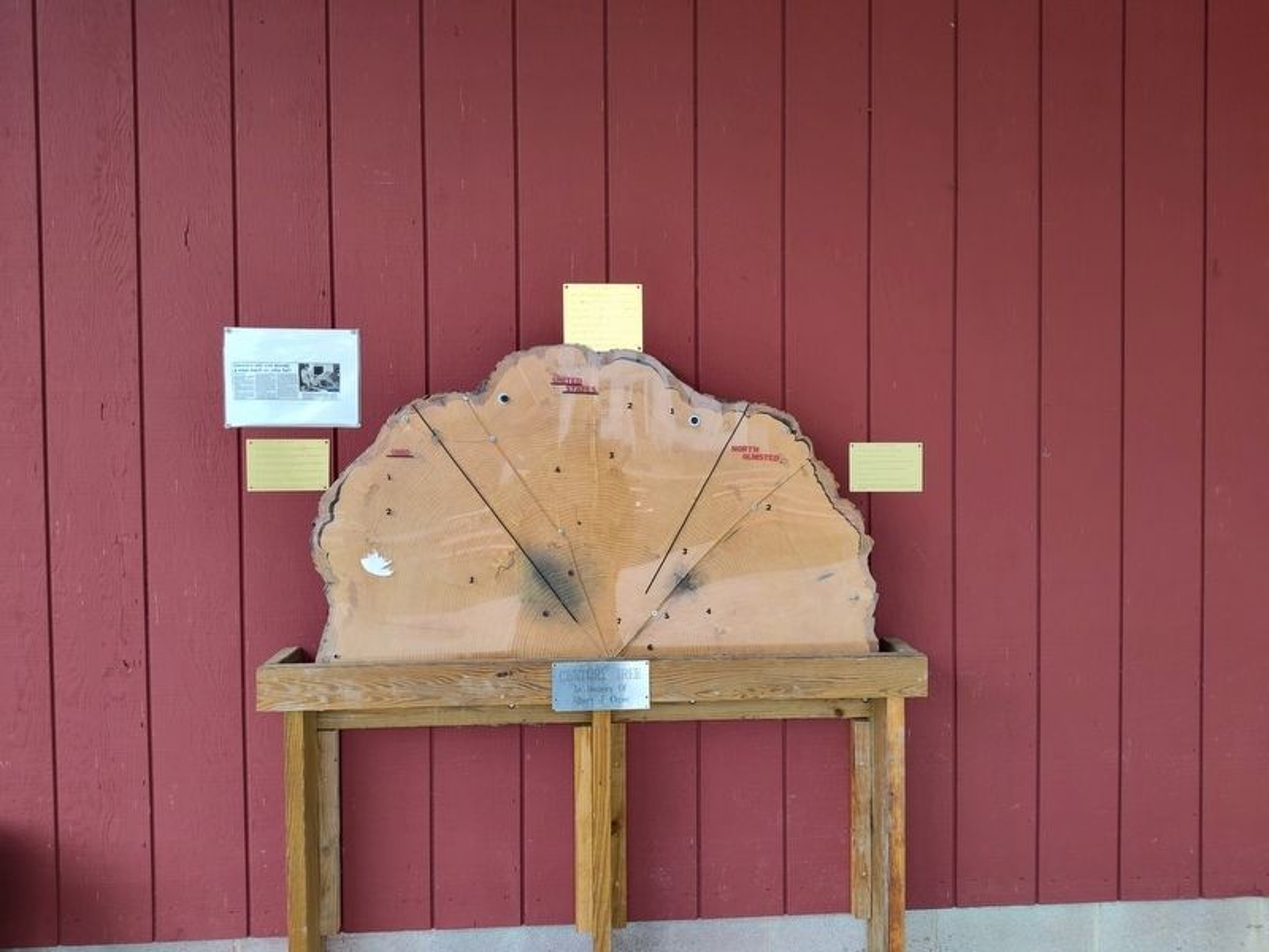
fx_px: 843
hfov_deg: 73.9
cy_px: 476
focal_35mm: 23
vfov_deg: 58.9
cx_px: 634
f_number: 1.8
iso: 134
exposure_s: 1/200
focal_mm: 5.56
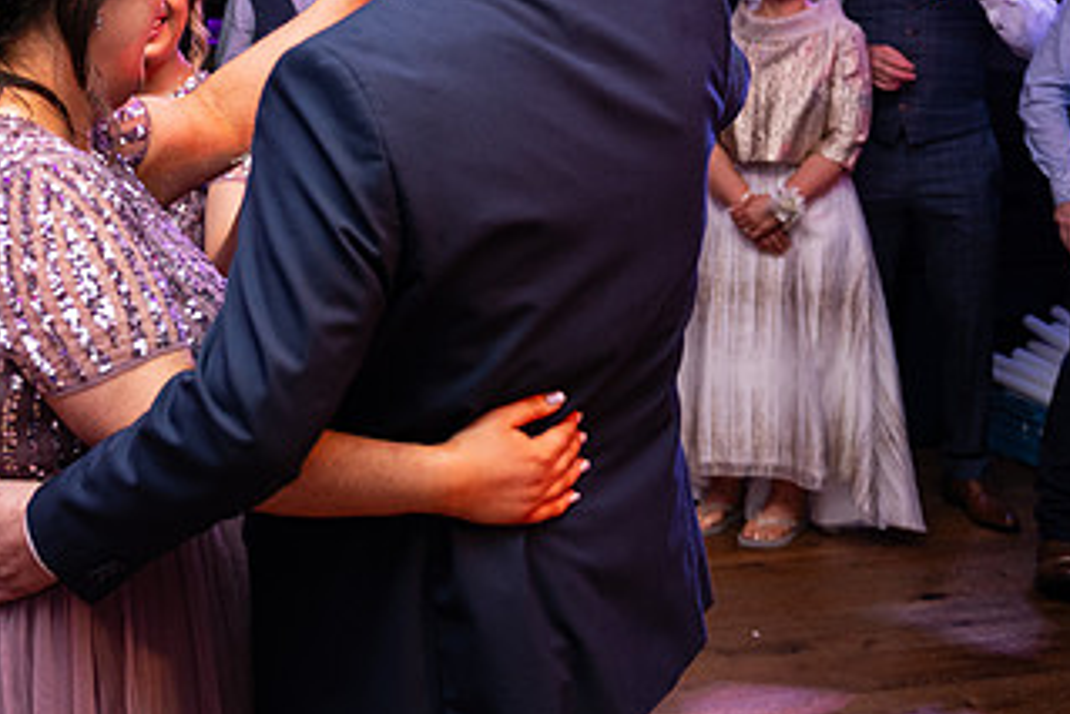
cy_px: 176
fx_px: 2052
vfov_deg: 19.6
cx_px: 181
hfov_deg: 28.5
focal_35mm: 69
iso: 500
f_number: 3.5
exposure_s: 1/160
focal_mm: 38
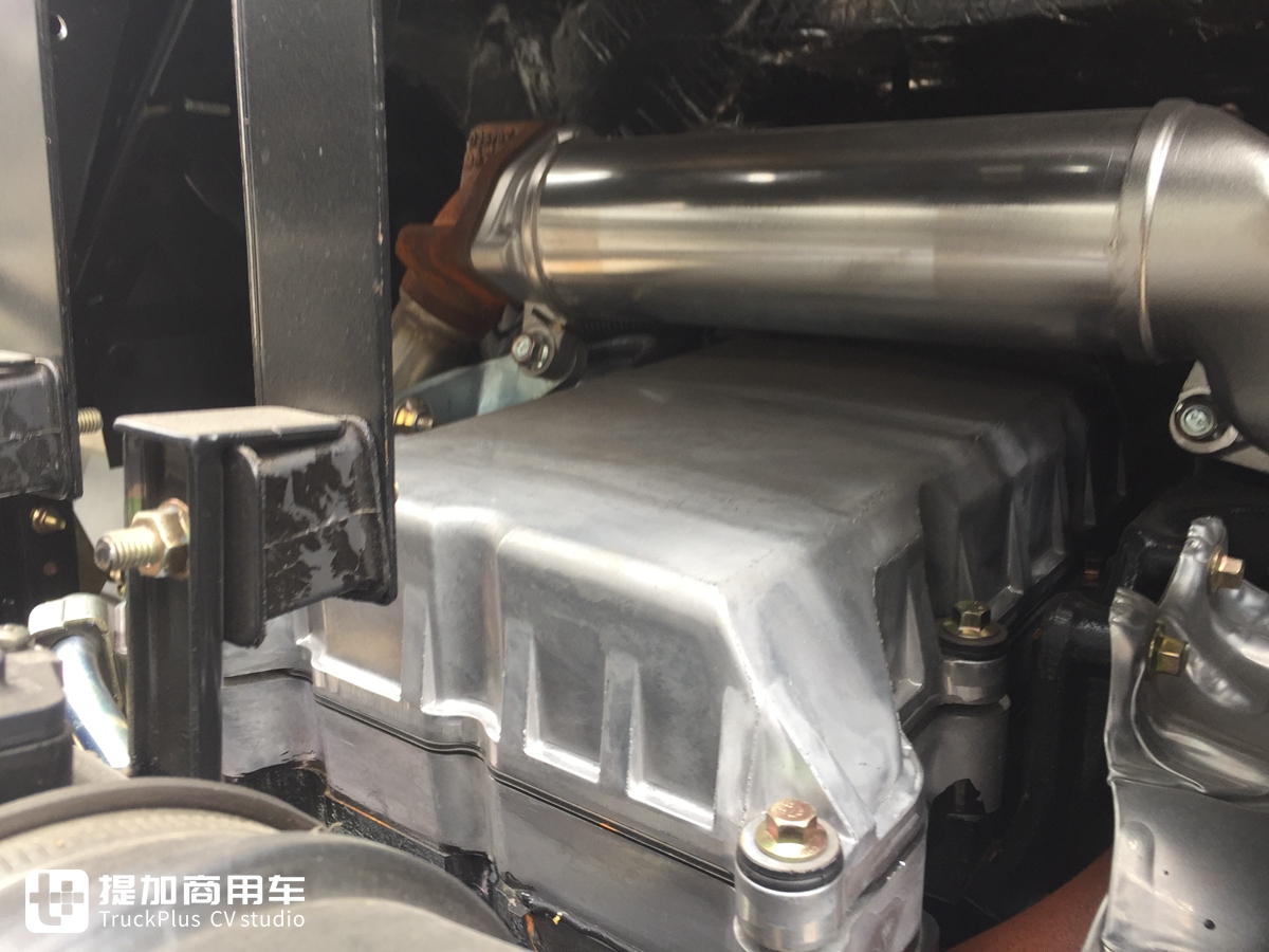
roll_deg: -0.4
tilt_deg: -12.0
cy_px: 476
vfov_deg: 48.2
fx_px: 1063
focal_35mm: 29
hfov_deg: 61.7
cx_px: 634
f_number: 2.2
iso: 40
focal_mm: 4.15
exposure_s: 1/50
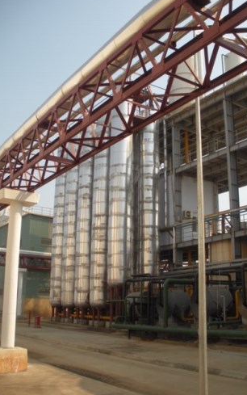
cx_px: 148
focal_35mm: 39
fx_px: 420
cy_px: 196
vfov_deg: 50.4
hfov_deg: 32.7
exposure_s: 1/589
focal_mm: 6.3
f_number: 3.5
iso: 64
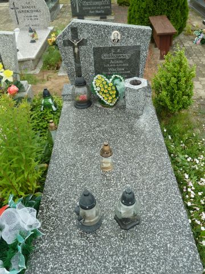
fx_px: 237
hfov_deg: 46.8
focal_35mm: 30
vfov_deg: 60.0
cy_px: 137
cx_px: 102
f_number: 3.4
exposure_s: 1/60
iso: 80
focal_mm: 5
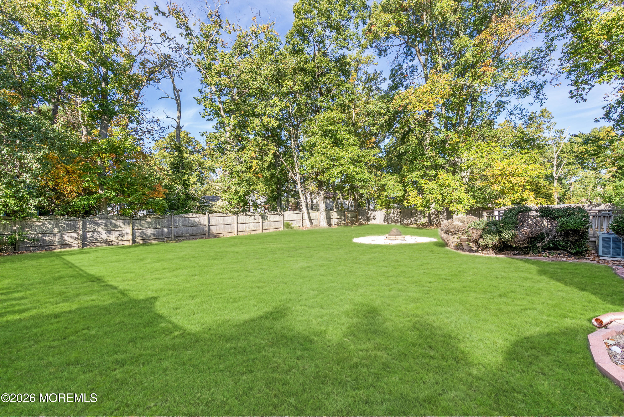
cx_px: 312
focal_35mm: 16
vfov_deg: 73.8
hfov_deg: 96.7
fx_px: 277
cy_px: 208
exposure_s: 1/13
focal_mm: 16
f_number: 8
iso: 100
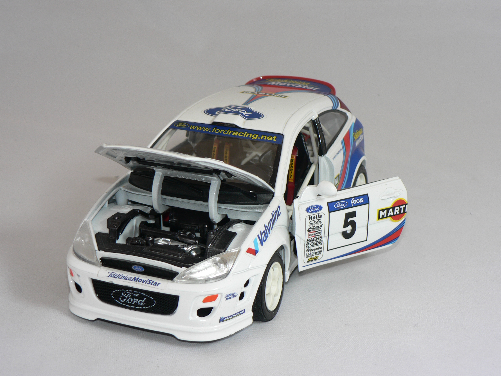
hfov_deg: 29.0
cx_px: 250
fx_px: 970
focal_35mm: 67
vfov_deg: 21.9
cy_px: 188
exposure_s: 1/60
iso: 80
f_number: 3.2
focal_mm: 11.2
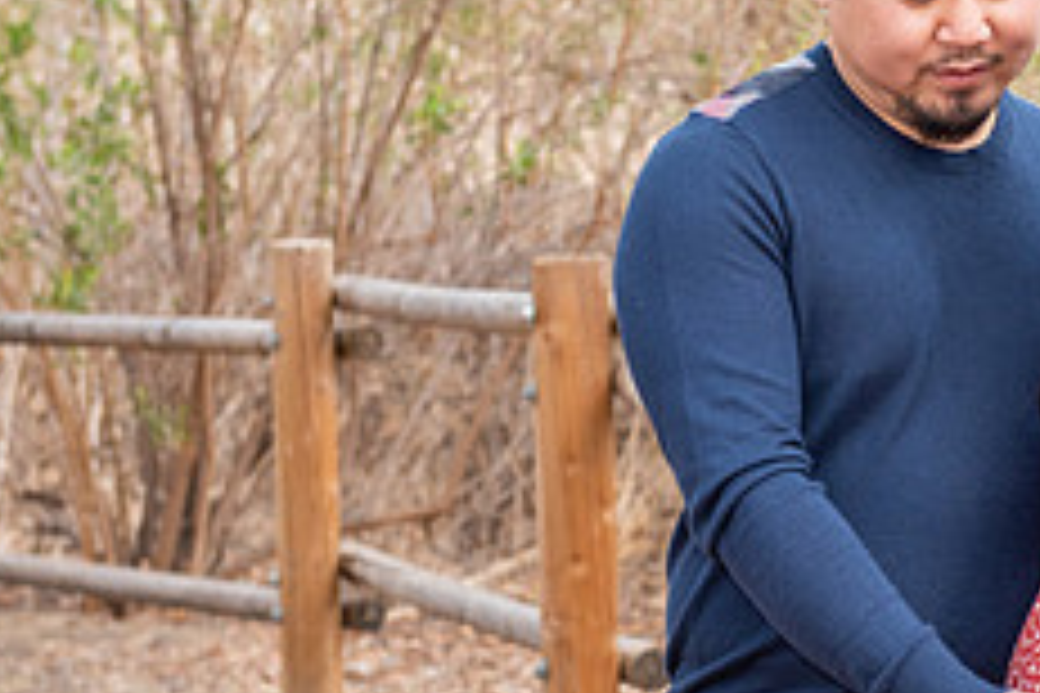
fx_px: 3986
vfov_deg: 9.9
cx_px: 1058
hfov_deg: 14.6
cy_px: 376
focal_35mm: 138
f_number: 5
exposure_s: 1/125
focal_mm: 55
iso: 500
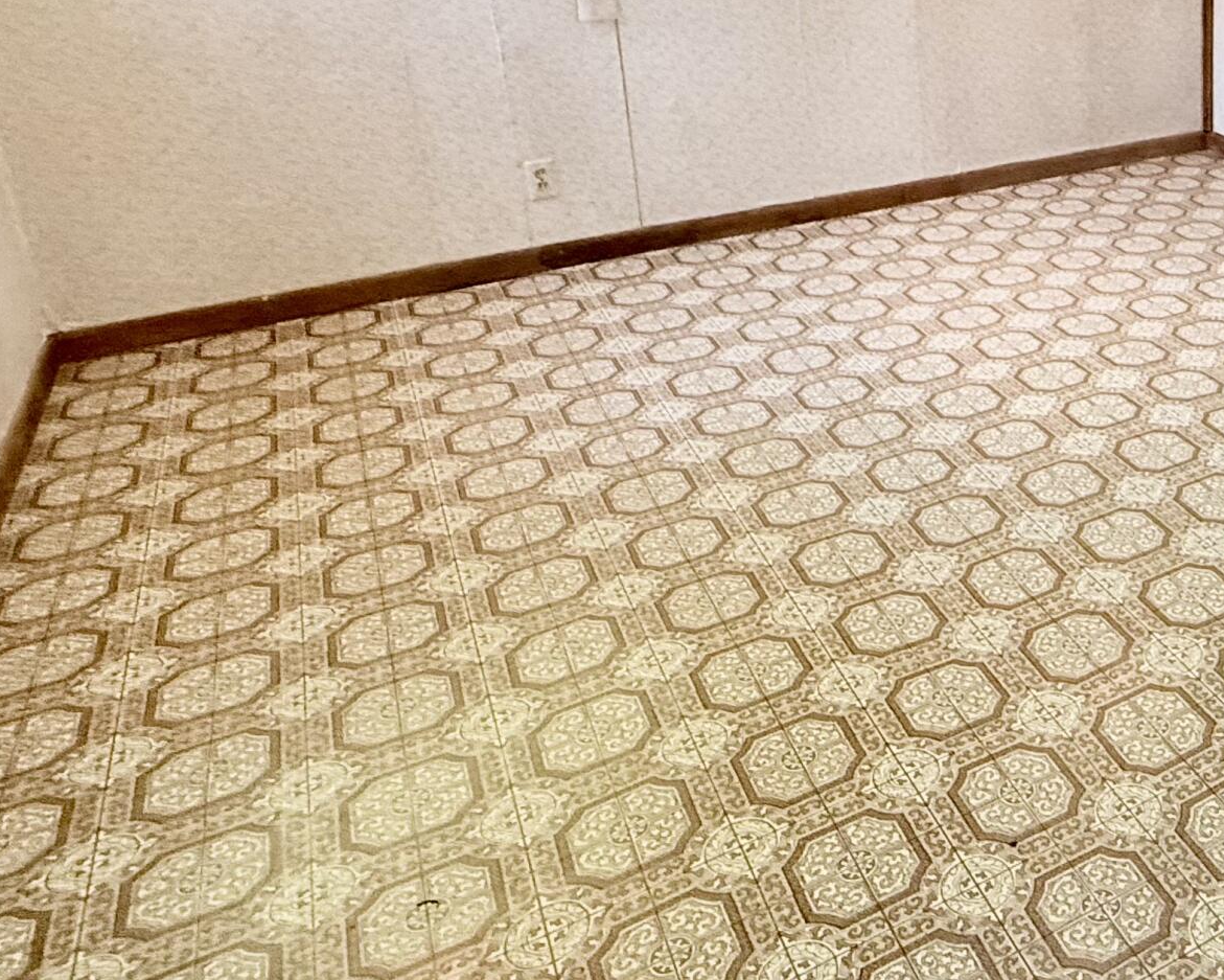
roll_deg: -0.6
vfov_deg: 40.3
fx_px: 1268
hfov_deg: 44.2
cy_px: 183
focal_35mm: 35
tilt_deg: -15.3
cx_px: 1213
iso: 400
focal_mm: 2.22
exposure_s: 1/60
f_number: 2.2
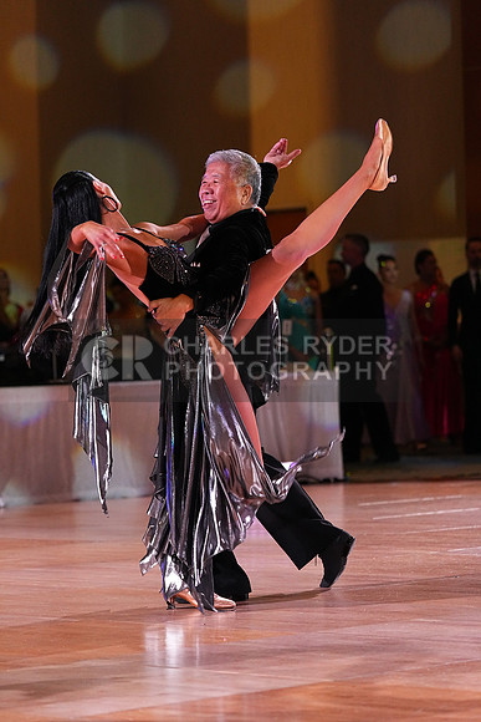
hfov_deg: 9.3
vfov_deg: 13.9
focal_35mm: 148
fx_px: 2964
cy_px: 361
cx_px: 240
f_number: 4
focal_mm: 148
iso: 3200
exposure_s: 1/250
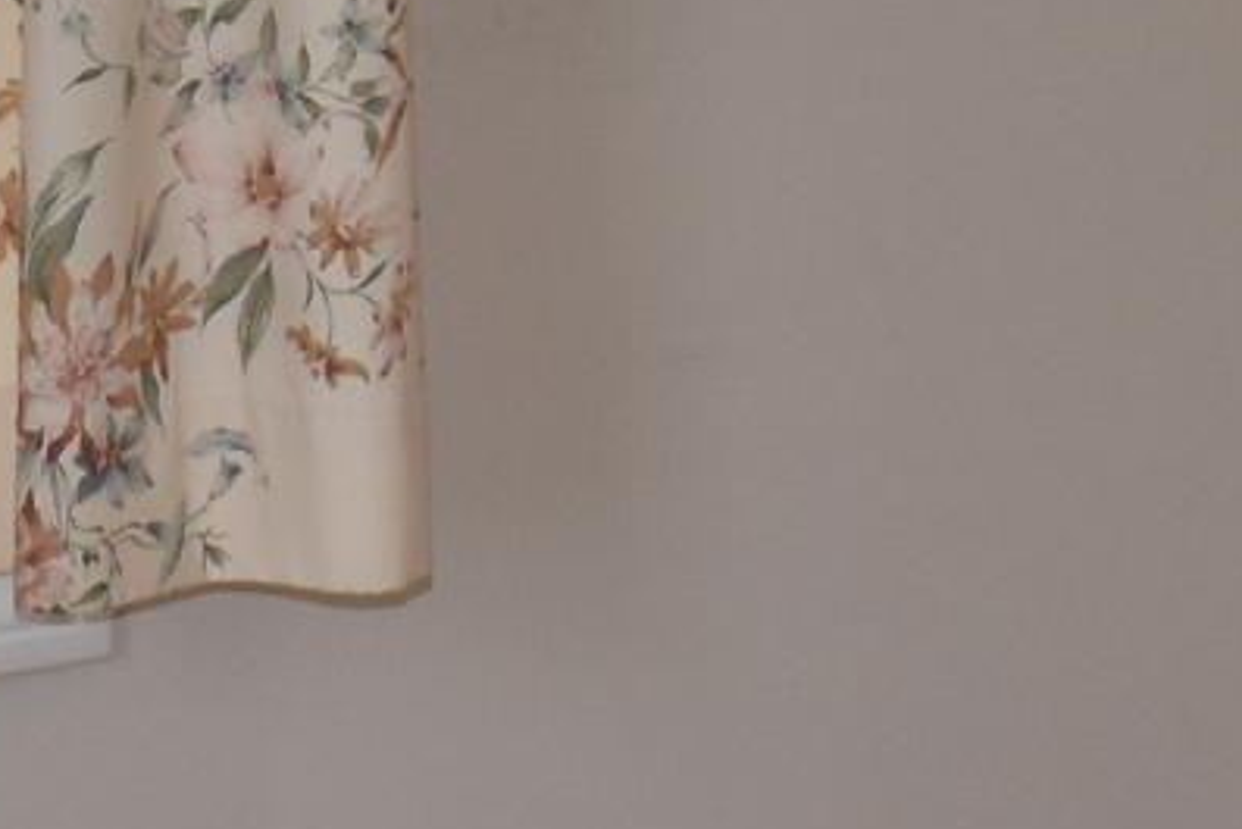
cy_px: -626
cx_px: 544
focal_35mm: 204
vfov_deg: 6.6
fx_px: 7040
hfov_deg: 10.1
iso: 500
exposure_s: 1/200
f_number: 5
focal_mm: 18
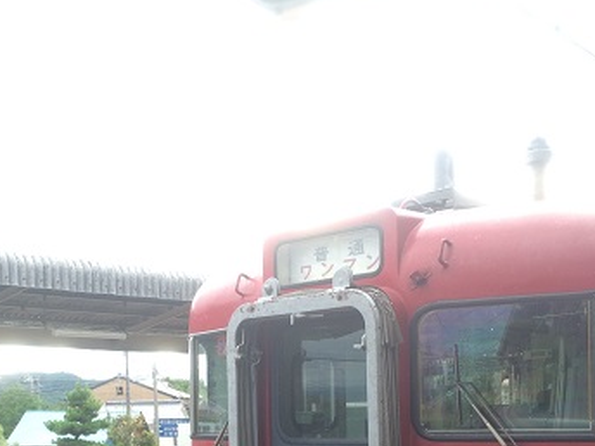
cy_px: 435
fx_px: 1014
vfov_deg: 23.9
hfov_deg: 32.6
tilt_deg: -0.1
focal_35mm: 59
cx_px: 247
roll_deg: +1.5
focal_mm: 4.15
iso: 32
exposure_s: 1/120
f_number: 2.2
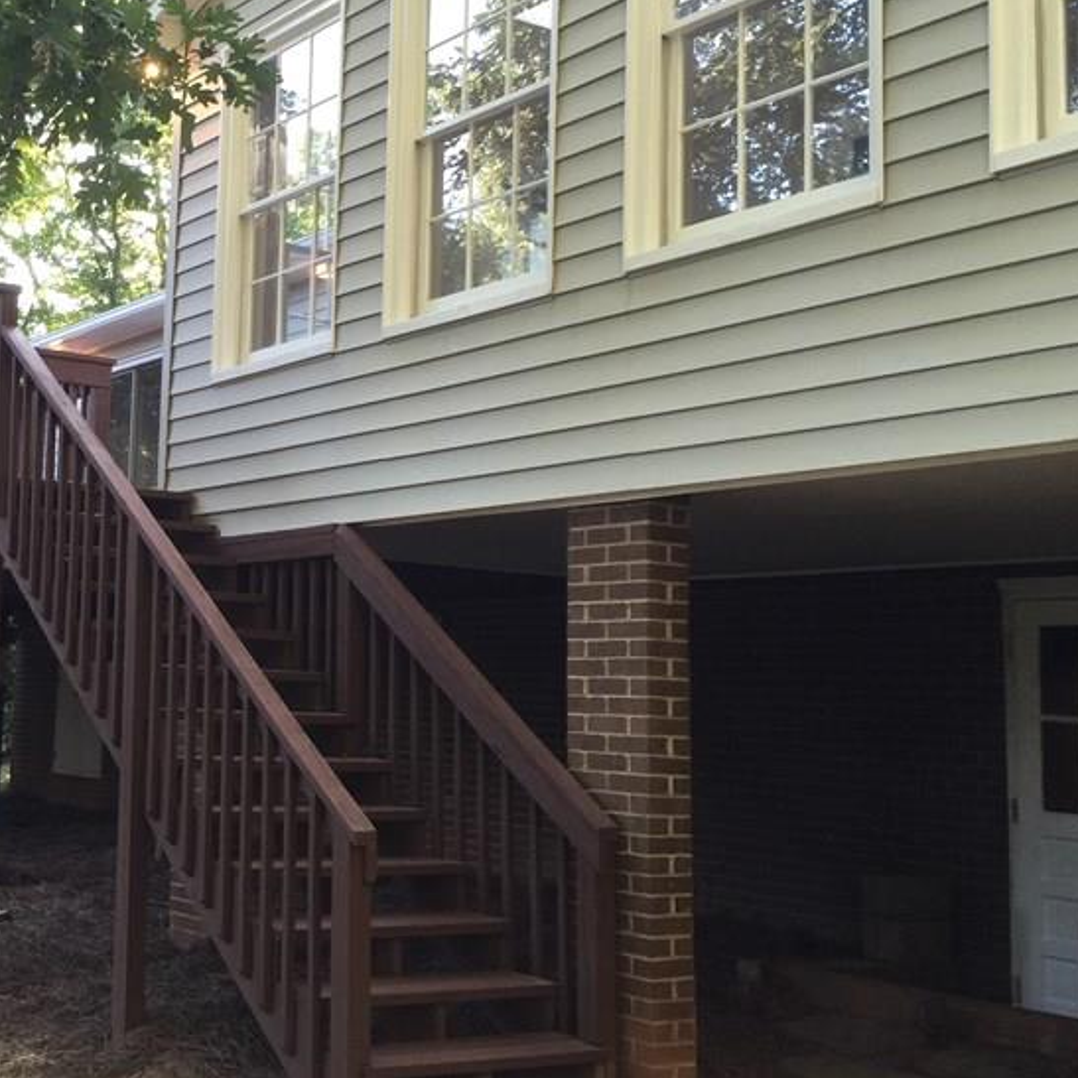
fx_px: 1691
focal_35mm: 48
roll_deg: -2.7
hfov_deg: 34.0
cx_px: 173
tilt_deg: +9.3
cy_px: 483
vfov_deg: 35.3
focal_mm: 4.15
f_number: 2.2
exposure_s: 1/30
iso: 32
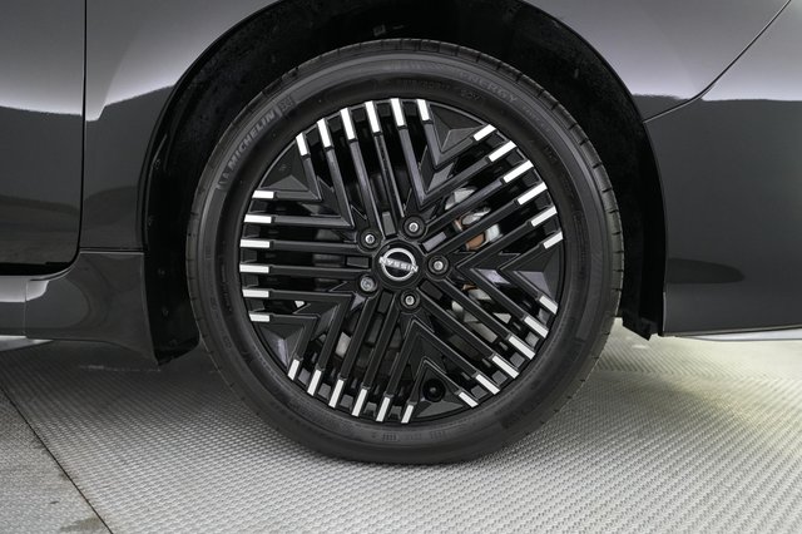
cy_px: 267
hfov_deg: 71.5
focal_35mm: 25
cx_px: 401
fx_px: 557
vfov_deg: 51.2
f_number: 2.8
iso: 6400
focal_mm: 25
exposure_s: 1/160
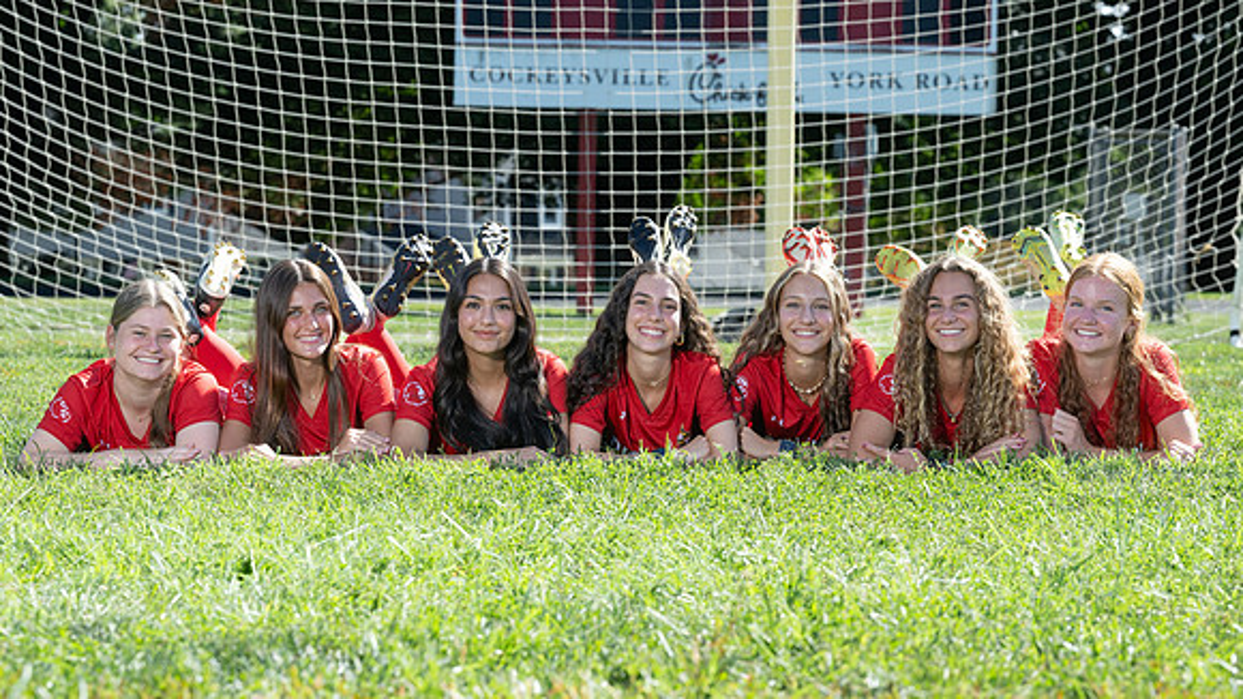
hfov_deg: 17.4
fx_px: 4051
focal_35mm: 123
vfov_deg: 9.9
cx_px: 664
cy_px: 332
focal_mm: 88
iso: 200
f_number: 6.3
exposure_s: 1/320
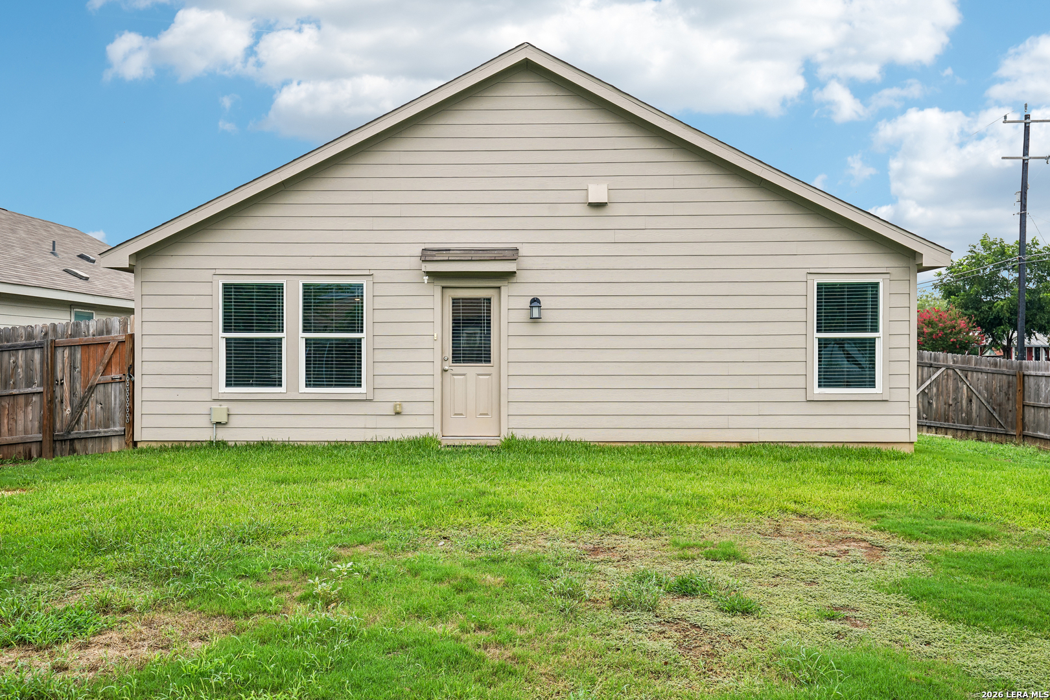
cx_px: 525
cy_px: 350
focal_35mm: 32
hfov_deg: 58.7
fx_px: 933
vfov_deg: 41.1
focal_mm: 32
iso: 200
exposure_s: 1/320
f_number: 8
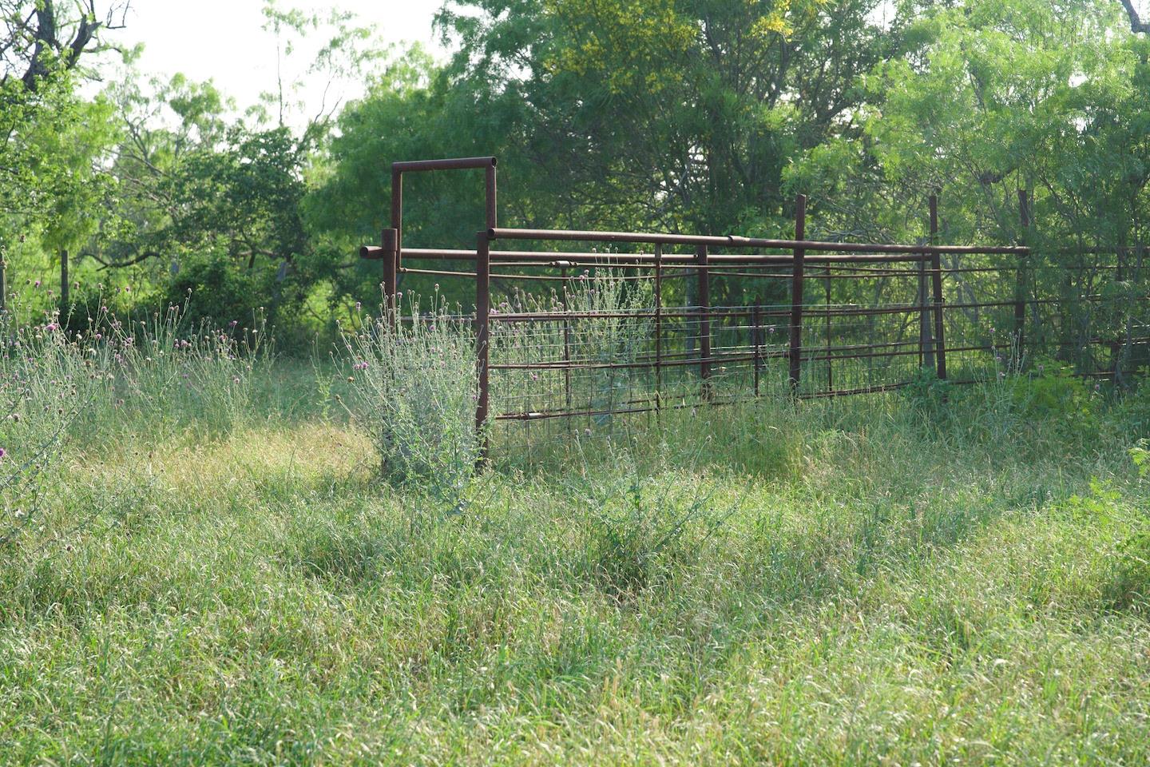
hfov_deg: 28.8
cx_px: 575
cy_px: 384
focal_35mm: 70
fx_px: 2236
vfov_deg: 19.5
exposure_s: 1/125
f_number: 6.3
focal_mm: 70
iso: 100
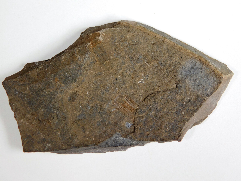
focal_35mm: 71
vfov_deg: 20.7
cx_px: 120
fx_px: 494
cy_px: 90
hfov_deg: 27.4
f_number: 4.3
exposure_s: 1/125
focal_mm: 12.6
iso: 125
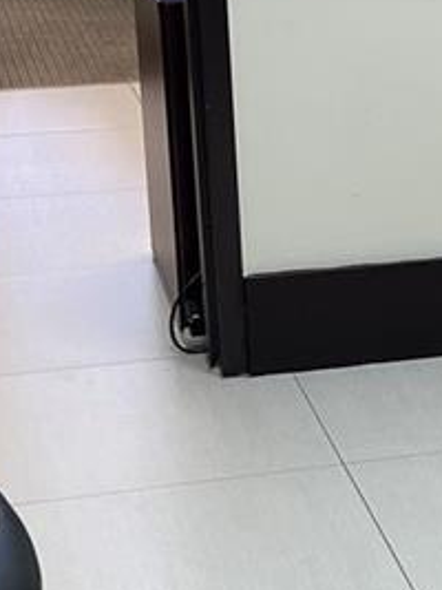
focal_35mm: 117
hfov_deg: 12.4
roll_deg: -1.9
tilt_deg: -18.2
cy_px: 338
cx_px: 511
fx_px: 1994
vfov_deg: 16.8
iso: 80
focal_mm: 5.7
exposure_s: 1/120
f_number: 1.5
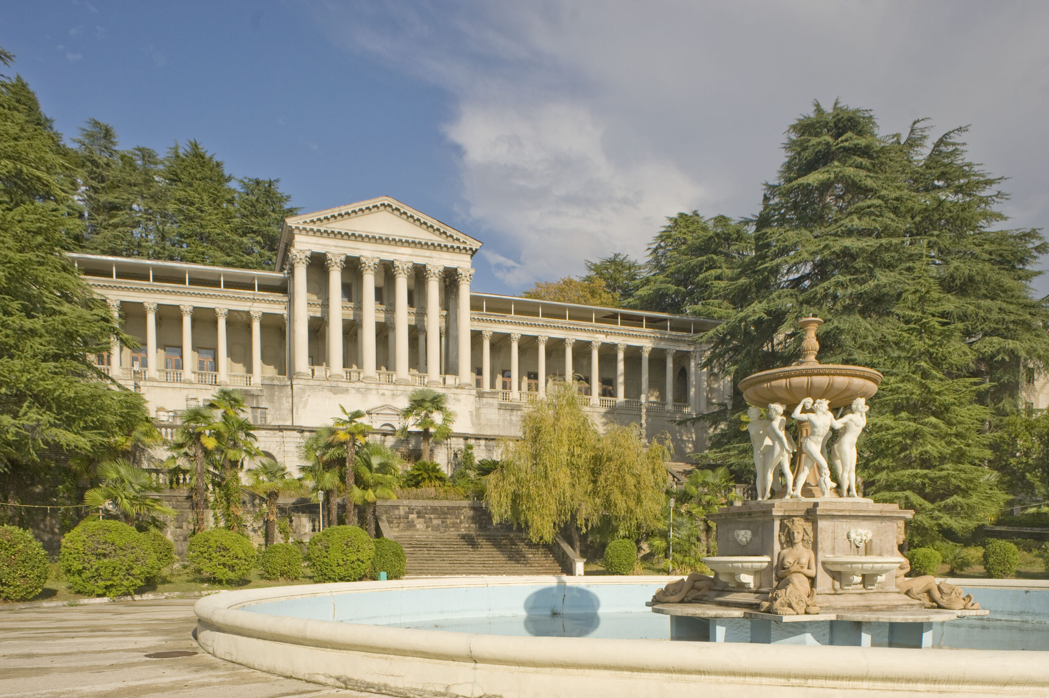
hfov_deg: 54.5
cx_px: 524
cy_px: 349
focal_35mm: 35
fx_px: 1019
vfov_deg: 37.8
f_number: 2
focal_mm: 35
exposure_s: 1/1600
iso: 200
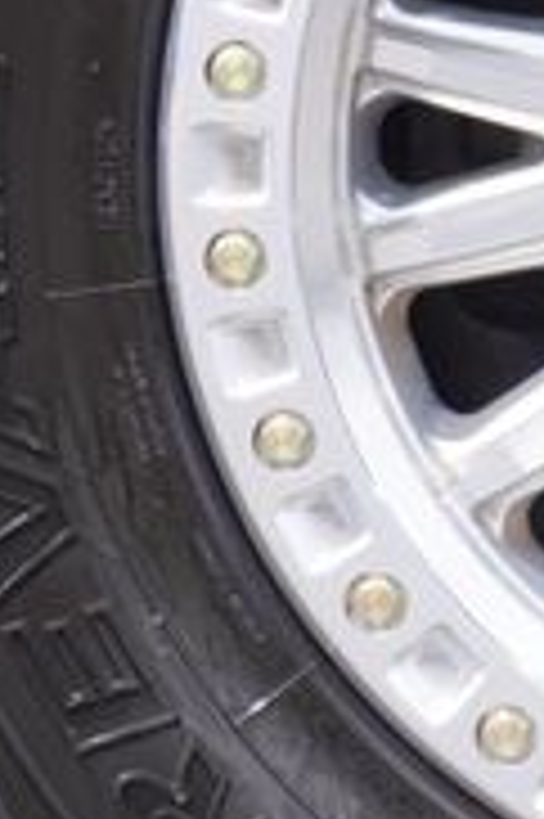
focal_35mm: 203
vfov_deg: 10.1
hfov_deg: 6.6
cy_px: 117
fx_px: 4610
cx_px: 962
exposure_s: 1/100
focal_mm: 24
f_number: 8
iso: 100
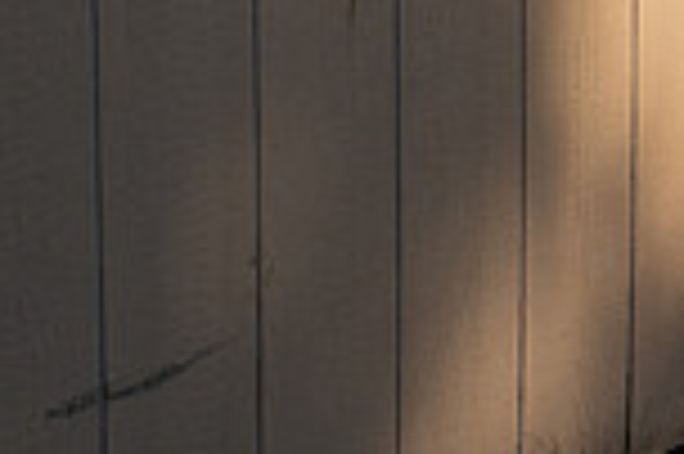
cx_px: 1028
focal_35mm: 164
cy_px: -394
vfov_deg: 8.0
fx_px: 3113
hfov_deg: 12.0
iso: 200
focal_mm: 37
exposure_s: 1/400
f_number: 10
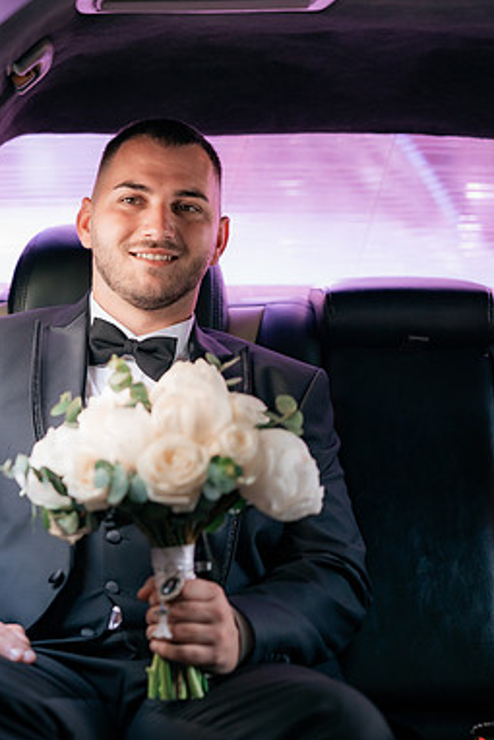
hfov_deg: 10.5
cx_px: -4
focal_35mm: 129
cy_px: 368
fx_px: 2653
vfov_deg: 15.9
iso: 500
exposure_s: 1/250
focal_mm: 85
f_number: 1.8
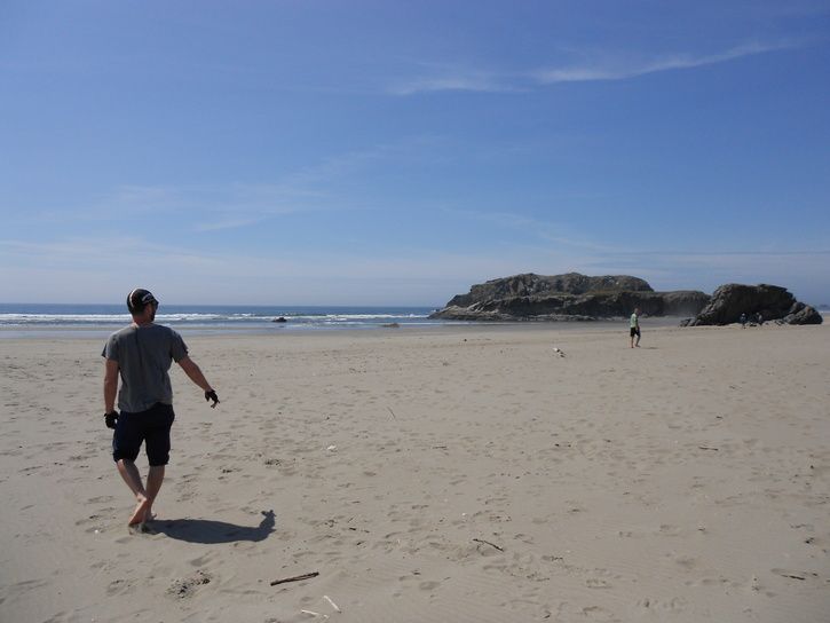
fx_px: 624
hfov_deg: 67.3
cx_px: 415
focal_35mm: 26
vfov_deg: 53.1
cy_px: 312
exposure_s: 1/400
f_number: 8
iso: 80
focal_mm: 4.6
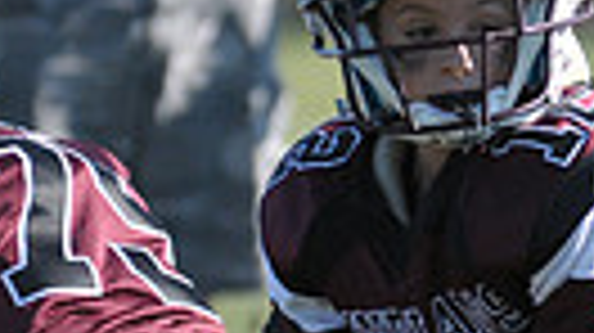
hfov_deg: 1.2
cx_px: 594
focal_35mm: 1856
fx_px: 29209
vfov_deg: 0.7
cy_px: 524
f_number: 4
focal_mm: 270
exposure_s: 1/2500
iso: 640
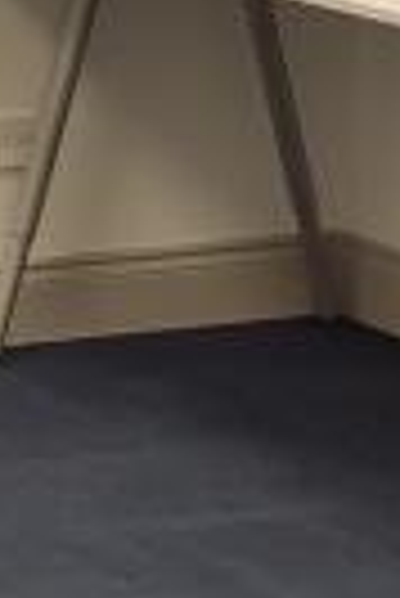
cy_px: -9
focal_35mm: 208
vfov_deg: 9.8
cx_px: -378
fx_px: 3457
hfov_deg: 6.4
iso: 122
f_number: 1.75
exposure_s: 1/50
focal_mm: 4.77
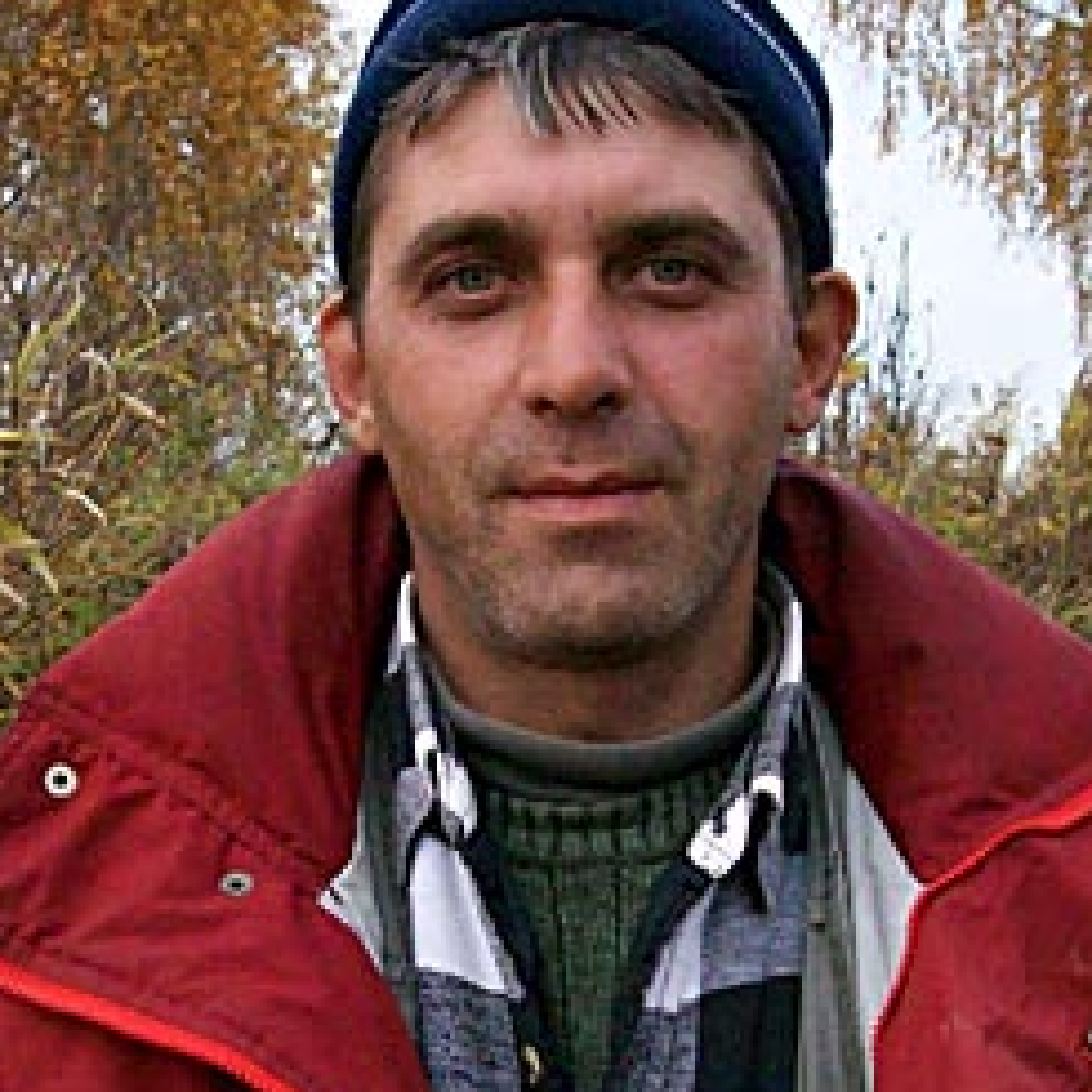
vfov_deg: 21.9
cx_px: 544
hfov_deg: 22.2
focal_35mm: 78
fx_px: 2784
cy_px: 854
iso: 160
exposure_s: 1/308
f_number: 2.7
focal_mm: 6
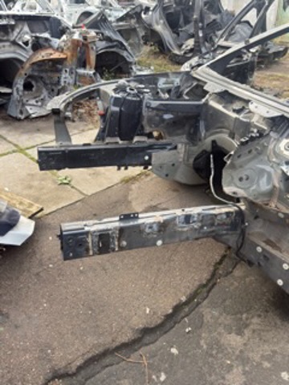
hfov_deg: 44.2
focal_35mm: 32
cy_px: 192
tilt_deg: -29.6
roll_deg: +0.4
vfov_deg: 56.8
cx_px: 144
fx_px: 356
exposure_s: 1/255
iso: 80
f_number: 1.78
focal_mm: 6.76
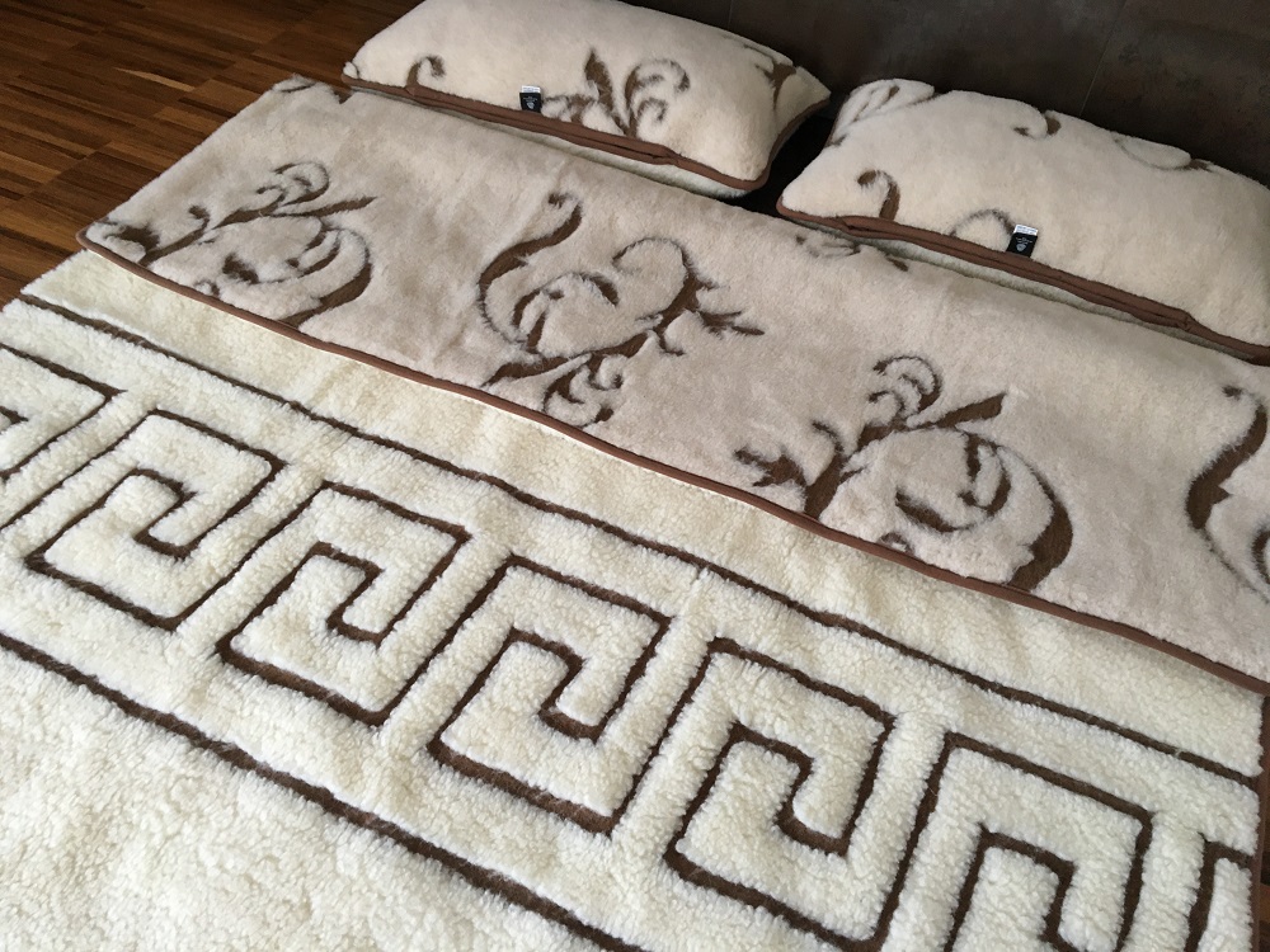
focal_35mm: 29
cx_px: 635
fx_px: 1064
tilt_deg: -47.0
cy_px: 476
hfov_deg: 61.7
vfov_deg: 48.2
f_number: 2.2
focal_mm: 4.15
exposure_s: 1/33
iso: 125
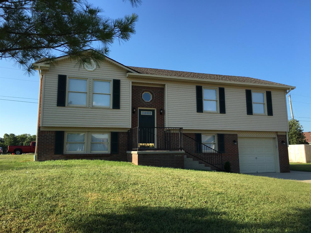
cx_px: 156
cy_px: 116
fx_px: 260
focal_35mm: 29
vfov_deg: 48.2
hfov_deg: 61.7
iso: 25
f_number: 2.2
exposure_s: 1/718
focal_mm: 4.15
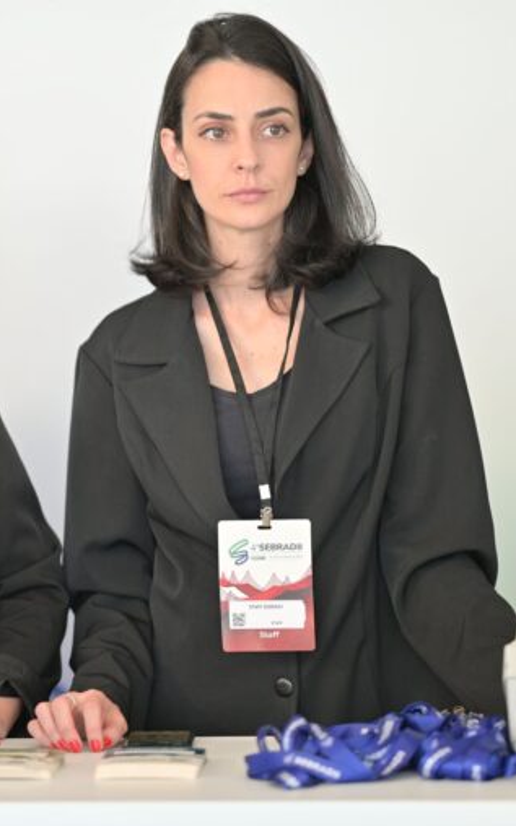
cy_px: 414
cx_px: -29
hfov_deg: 6.3
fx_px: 4685
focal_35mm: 208
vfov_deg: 10.1
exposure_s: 1/250
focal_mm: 135
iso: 280
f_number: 1.8
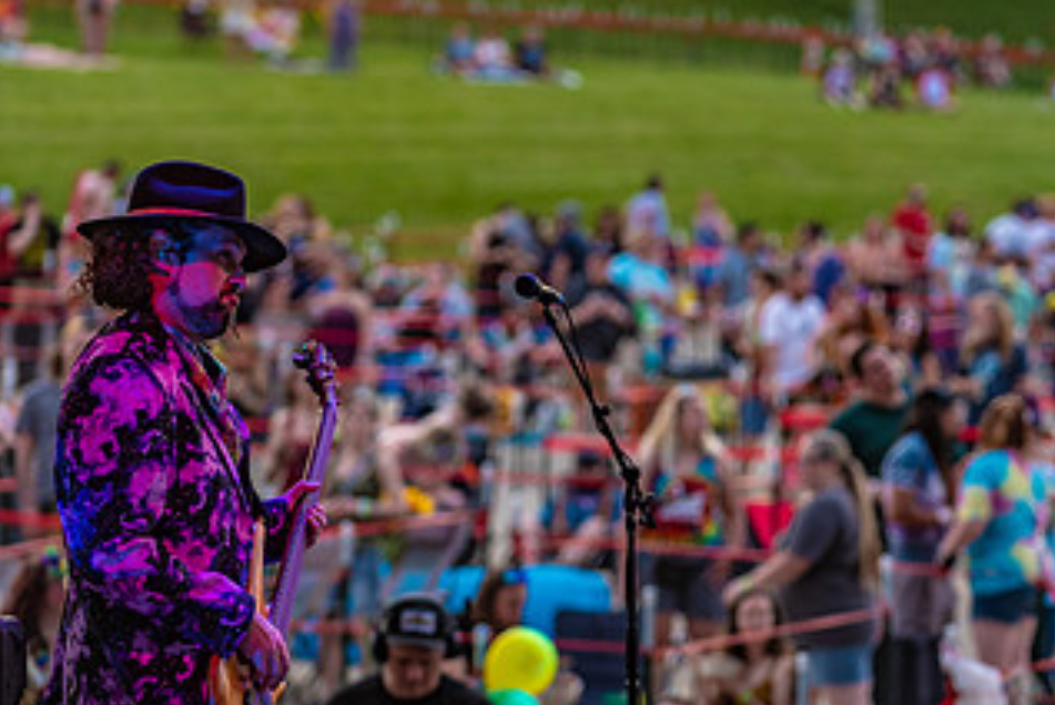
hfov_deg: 9.7
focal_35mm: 212
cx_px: 835
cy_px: 214
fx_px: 6218
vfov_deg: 6.5
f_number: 2.8
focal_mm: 116
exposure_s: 1/400
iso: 500
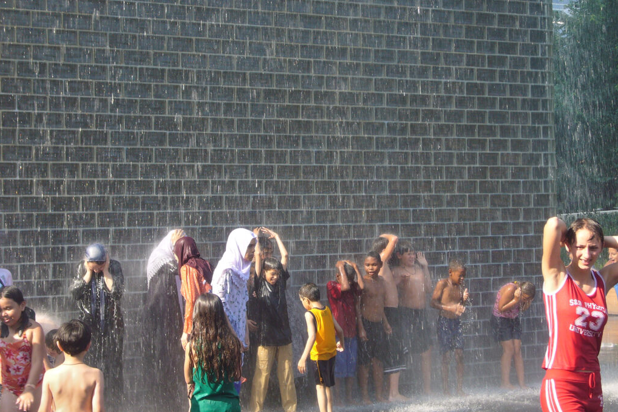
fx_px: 1544
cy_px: 210
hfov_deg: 22.6
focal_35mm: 90
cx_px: 308
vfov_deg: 15.2
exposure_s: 1/160
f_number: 5
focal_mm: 14.2
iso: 80
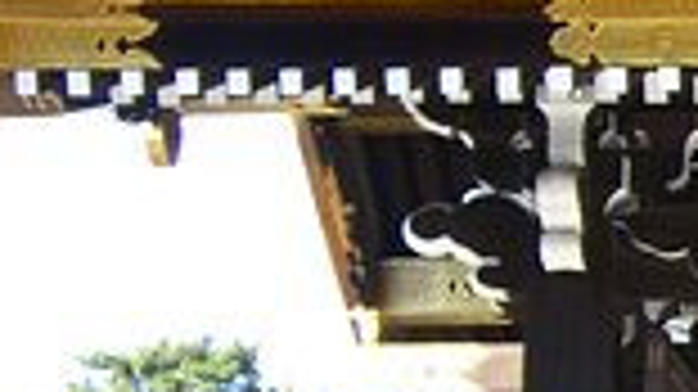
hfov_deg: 14.3
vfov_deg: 8.7
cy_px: 455
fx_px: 2534
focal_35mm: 137
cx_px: 1139
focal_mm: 6.2
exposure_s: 1/60
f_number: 4.3
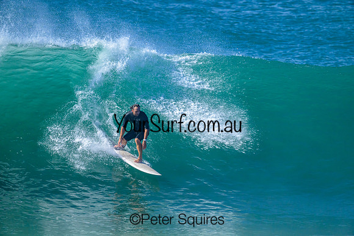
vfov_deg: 1.2
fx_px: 11015
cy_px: 118
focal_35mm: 1120
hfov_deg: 1.8
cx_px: 177
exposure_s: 1/6400
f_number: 9
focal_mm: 1120
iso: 2000
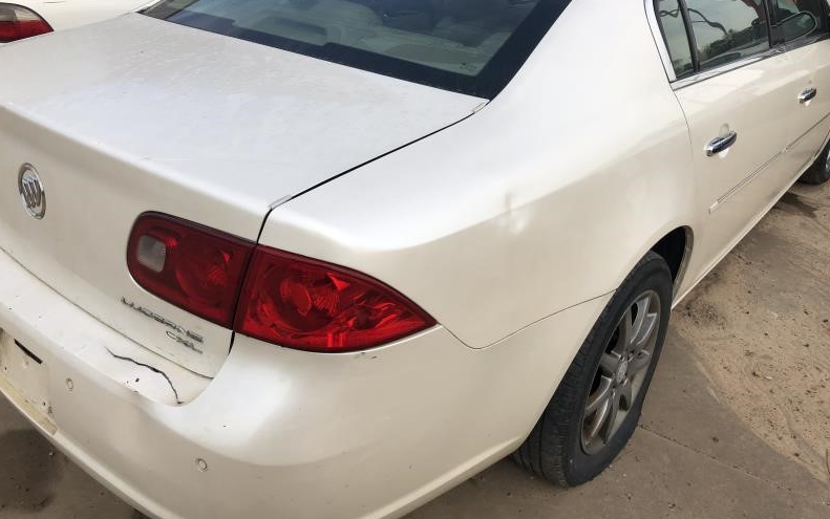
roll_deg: -1.2
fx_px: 679
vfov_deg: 41.7
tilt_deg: -23.3
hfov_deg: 62.9
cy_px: 216
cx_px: 417
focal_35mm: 30
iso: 20
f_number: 1.8
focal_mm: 3.99
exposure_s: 1/1091
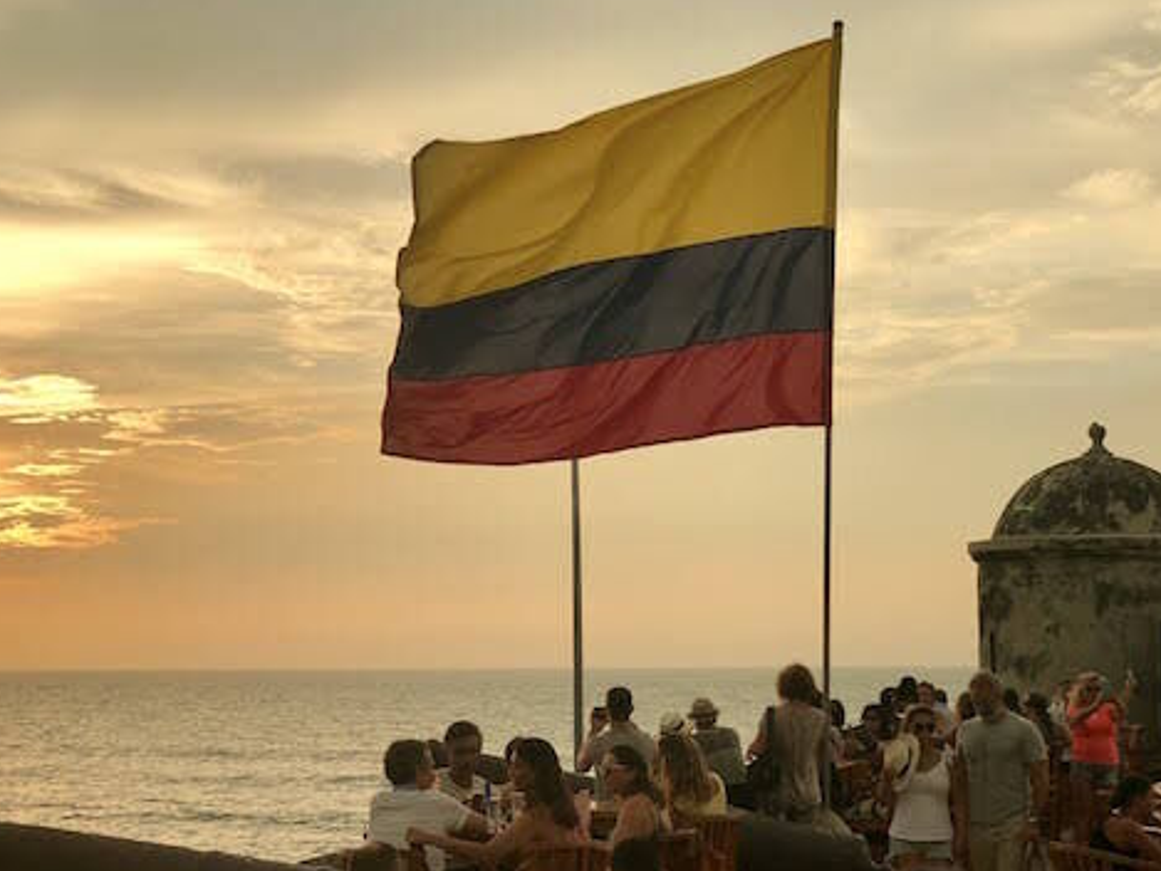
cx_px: 455
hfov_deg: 27.3
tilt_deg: +3.8
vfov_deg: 20.7
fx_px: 2382
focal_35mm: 71
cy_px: 525
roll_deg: +1.4
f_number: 2.4
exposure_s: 1/495
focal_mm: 6
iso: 16
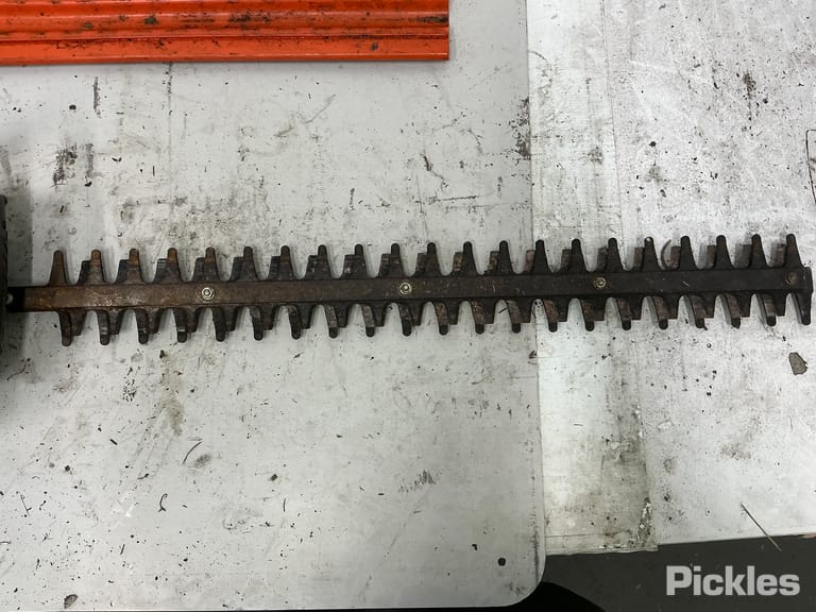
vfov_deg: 49.7
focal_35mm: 28
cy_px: 306
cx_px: 408
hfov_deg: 63.4
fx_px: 660
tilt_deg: -83.1
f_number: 1.8
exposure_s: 1/50
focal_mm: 3
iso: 40
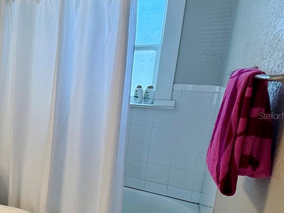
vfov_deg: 42.9
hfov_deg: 42.1
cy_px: 115
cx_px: -36
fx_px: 271
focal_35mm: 33
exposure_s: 1/120
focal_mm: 2.22
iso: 80
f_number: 2.2
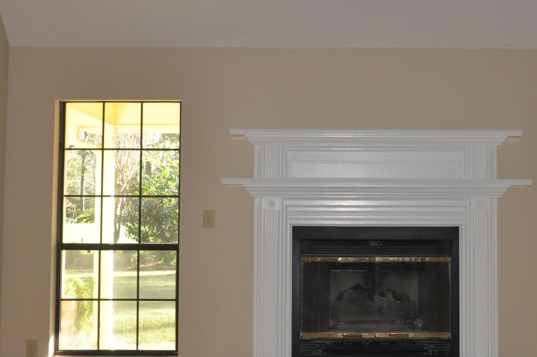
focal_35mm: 59
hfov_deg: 33.7
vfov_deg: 22.9
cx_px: 362
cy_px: 133
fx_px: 878
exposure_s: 1/80
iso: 800
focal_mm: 21
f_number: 3.8
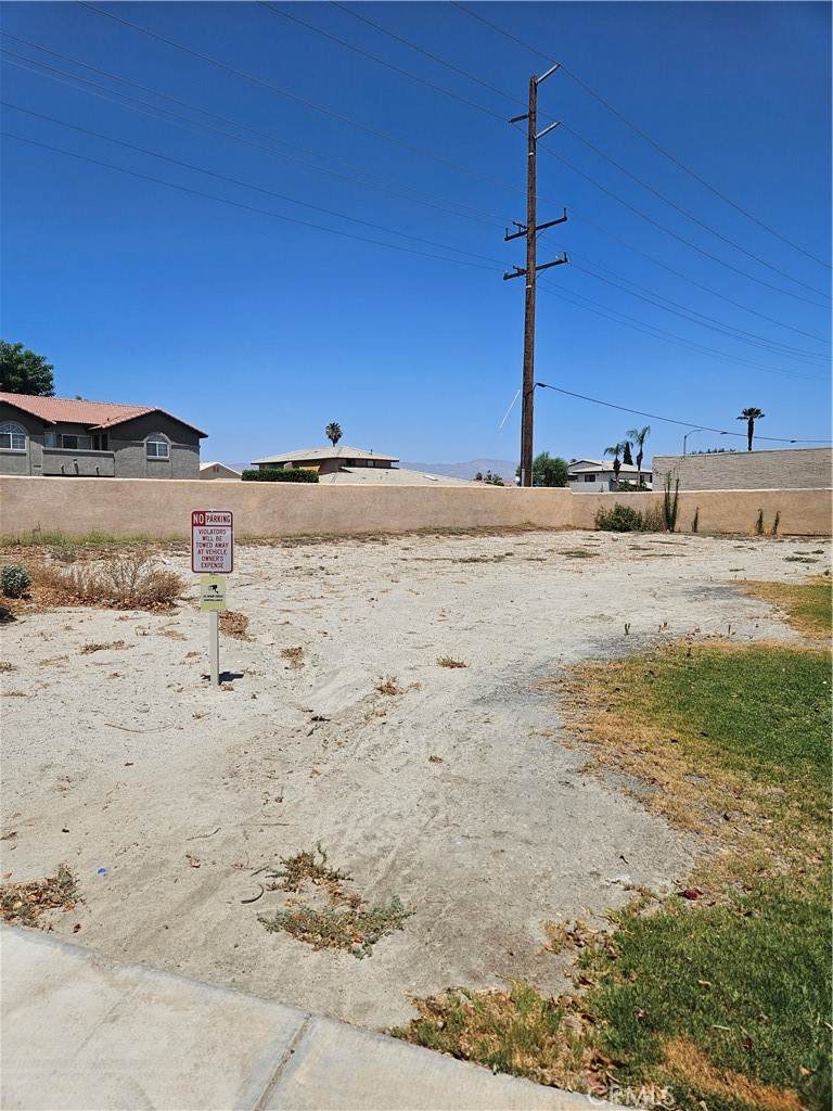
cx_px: 416
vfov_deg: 73.9
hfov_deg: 58.9
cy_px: 556
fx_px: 738
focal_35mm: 23
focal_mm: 5.4
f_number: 1.8
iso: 25
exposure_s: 1/4616
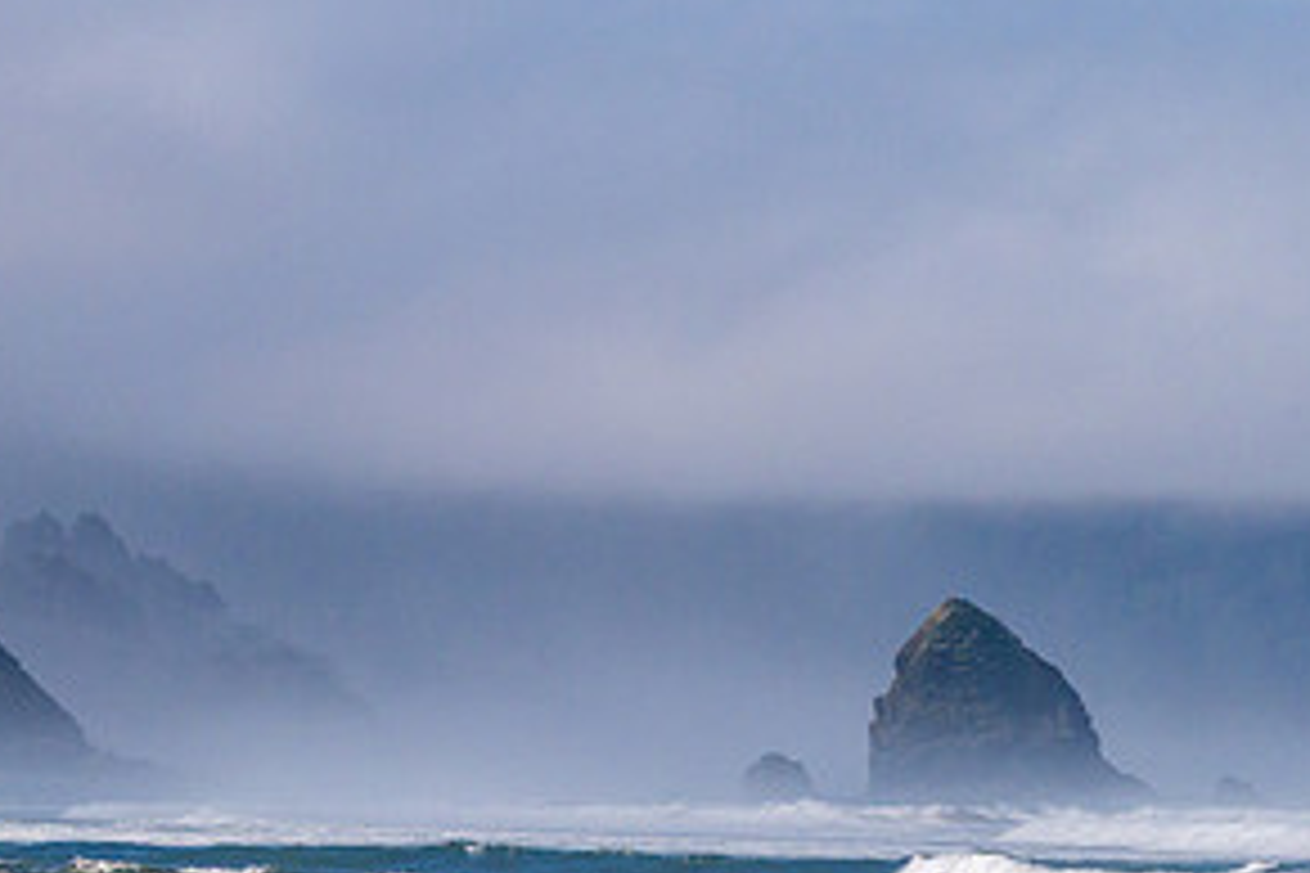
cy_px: 752
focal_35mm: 598
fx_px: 21759
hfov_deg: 3.4
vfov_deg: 2.3
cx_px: 950
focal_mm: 200
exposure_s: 1/2500
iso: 1000
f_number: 13
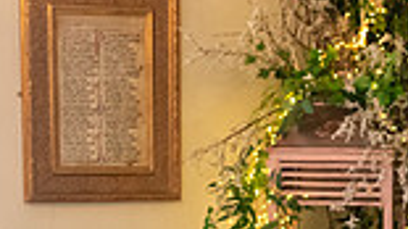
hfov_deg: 9.8
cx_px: 440
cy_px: 432
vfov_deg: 5.4
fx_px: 2368
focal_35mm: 219
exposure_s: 1/160
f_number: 3.5
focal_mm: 52
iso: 1250
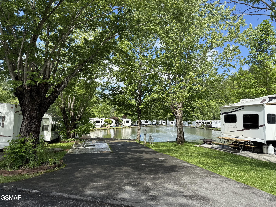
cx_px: 138
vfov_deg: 56.8
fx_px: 191
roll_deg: -0.9
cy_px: 104
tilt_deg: +5.1
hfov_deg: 71.6
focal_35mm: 24
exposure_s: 1/2000
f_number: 1.78
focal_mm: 6.76
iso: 80
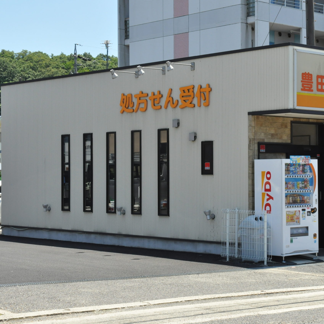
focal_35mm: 77
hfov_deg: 22.4
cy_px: 162
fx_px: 815
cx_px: 208
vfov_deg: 22.5
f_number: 13
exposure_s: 1/640
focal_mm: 40
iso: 800
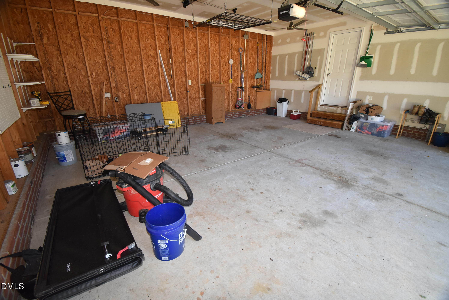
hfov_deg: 100.3
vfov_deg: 77.4
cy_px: 150
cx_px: 224
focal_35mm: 15
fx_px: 187
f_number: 5
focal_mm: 10
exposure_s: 1/100
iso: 800
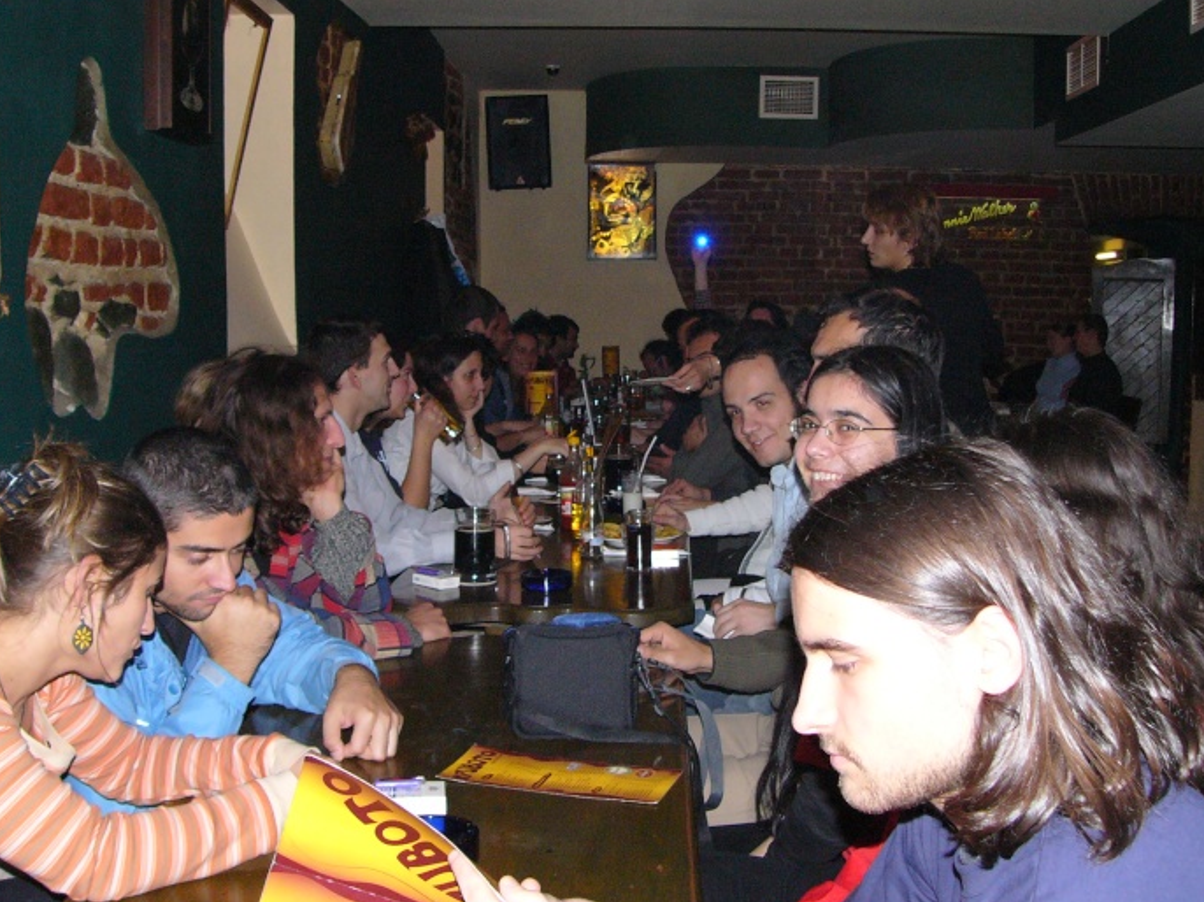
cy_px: 405
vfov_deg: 34.3
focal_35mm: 42
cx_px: 621
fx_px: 1460
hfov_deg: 44.8
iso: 200
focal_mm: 6
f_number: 2.8
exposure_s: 1/80
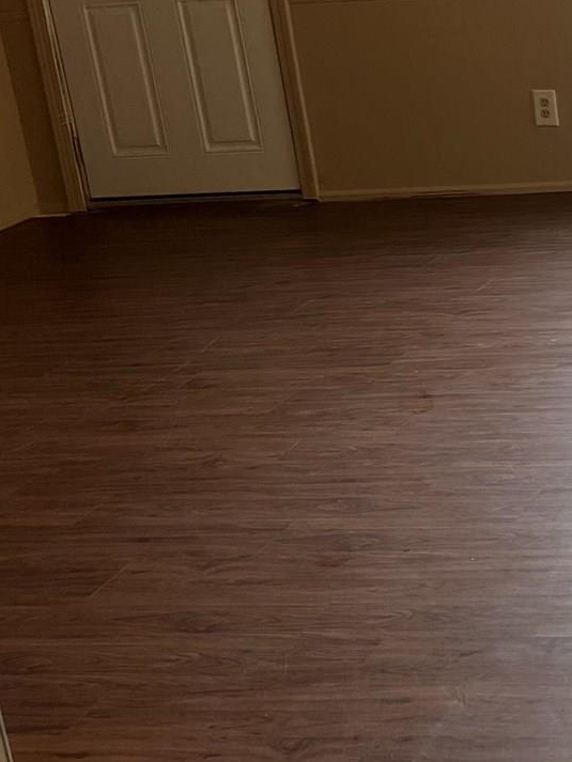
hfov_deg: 15.9
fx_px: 1850
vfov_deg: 23.2
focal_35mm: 84
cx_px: 906
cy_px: 280
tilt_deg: -16.3
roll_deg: +4.8
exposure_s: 1/187
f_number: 1.5
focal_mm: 5.7
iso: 40
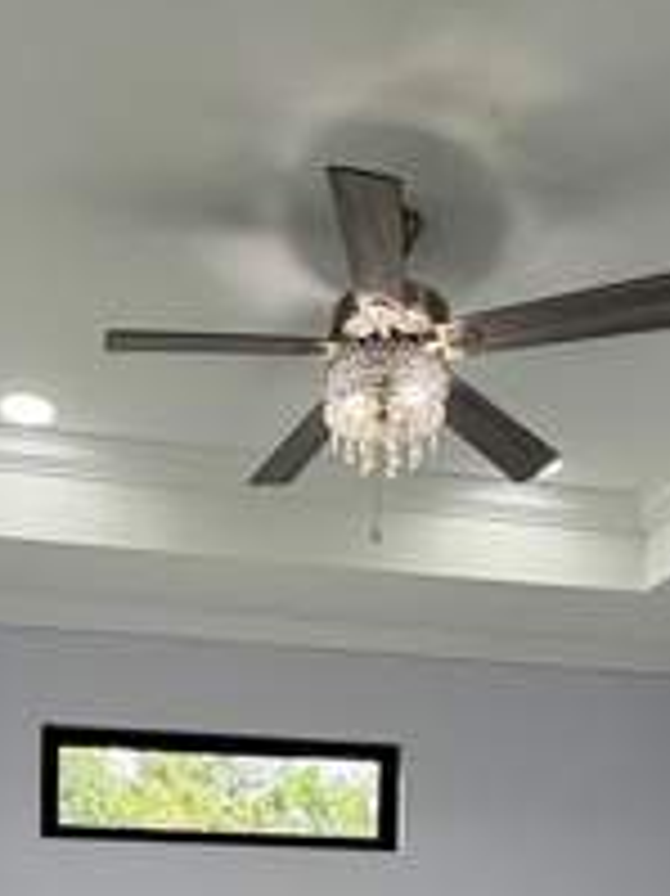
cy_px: 1054
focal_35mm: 45
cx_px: 238
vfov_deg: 34.4
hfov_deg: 32.0
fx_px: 1163
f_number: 2.2
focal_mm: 2.22
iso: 64
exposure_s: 1/120
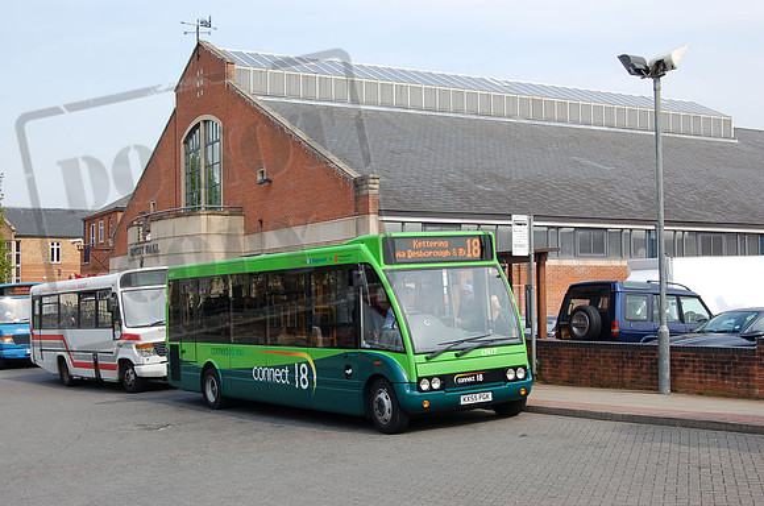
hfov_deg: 39.0
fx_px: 1080
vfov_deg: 26.4
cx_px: 382
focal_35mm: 51
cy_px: 253
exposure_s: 1/60
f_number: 16
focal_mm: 34
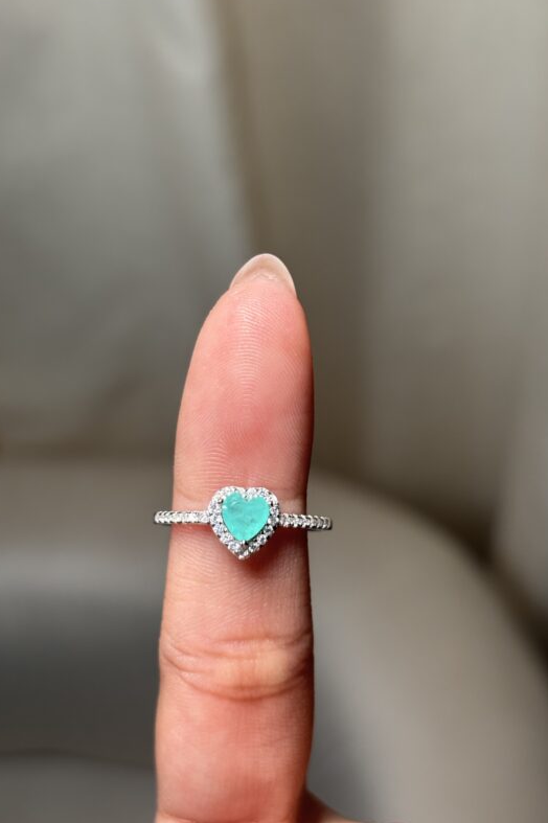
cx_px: 239
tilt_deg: -52.5
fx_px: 1257
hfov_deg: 24.6
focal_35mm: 55
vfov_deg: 36.3
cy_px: 406
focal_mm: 5.96
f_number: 1.6
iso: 50
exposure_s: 1/121
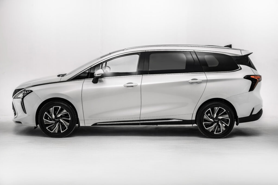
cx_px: 139
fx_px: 541
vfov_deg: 19.5
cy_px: 92
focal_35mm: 70
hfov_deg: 28.8
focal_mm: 70
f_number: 9
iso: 180
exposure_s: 1/15
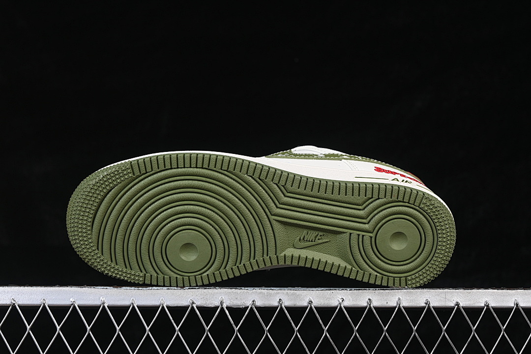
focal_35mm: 75
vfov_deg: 18.2
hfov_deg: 27.0
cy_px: 177
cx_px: 266
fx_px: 1106
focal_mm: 50
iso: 160
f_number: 7.1
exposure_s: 1/80
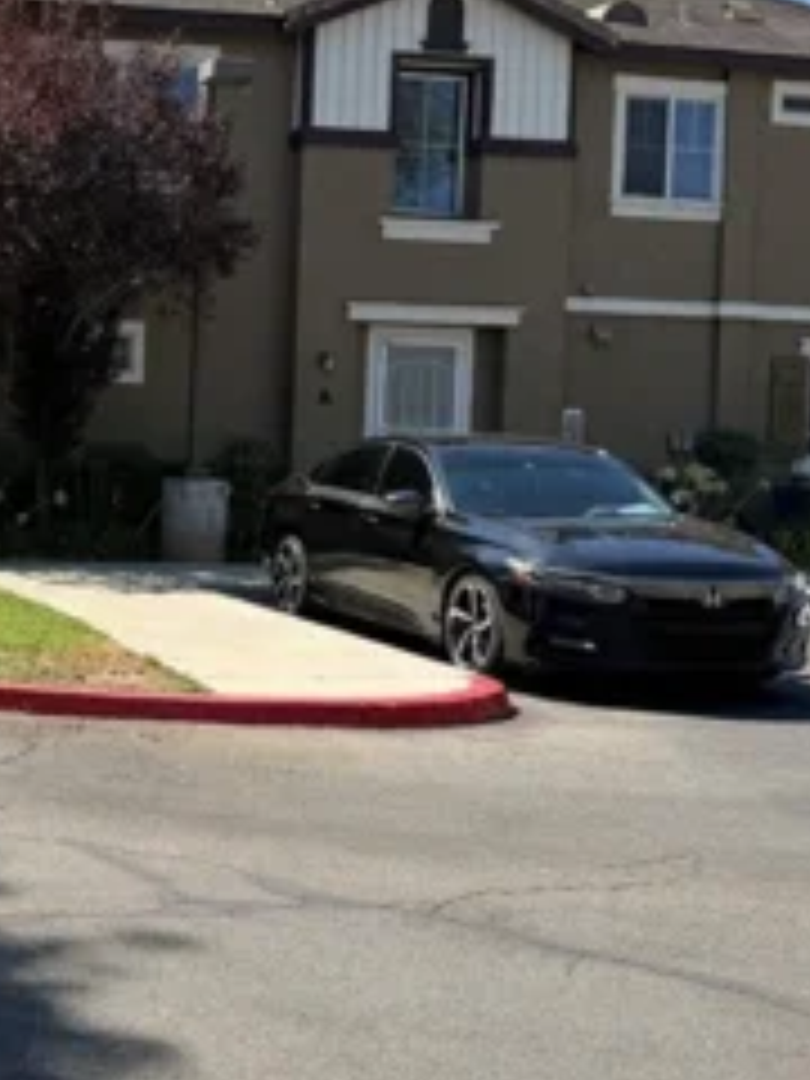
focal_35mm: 56
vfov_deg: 34.3
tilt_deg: -1.0
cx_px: -27
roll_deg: -1.3
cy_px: 477
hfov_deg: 24.7
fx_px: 1747
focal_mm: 6.76
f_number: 1.78
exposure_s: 1/3279
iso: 80
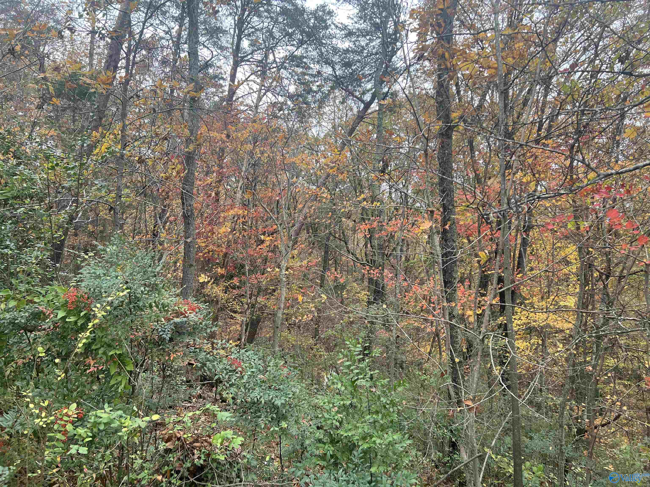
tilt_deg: +0.1
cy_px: 244
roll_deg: +0.7
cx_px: 325
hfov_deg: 67.3
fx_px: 488
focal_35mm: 26
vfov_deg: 53.1
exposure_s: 1/187
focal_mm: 5.7
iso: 40
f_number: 1.5
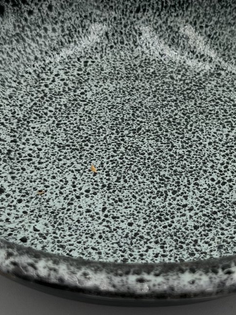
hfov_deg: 18.9
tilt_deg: -38.7
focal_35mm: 78
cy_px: 110
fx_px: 709
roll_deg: -2.2
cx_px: 141
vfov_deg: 24.9
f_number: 1.6
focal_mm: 5.1
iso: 50
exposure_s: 1/111
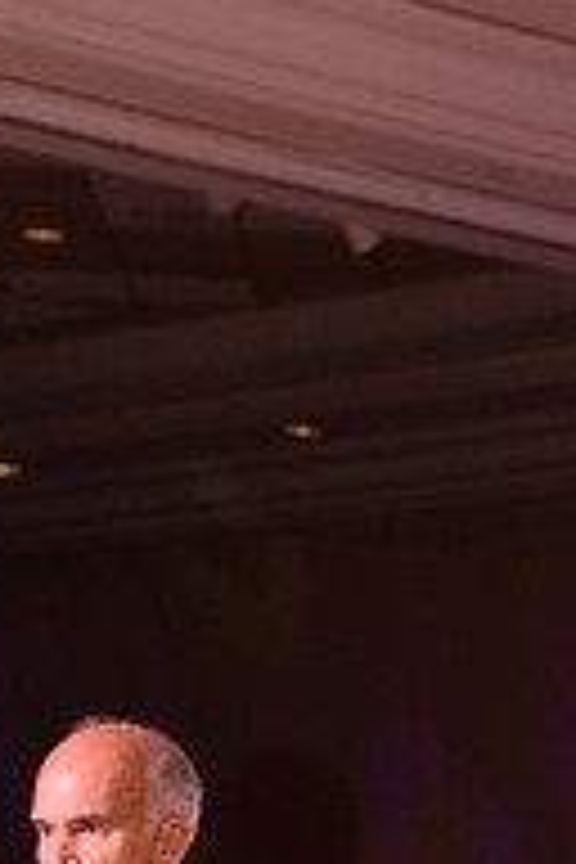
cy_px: 1287
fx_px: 5640
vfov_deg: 8.6
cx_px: 367
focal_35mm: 235
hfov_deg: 5.8
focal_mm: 78
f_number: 5.6
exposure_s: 1/250
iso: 2500
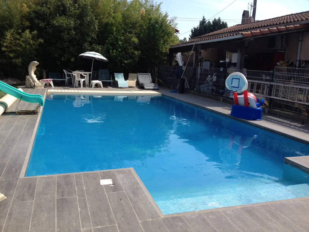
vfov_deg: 40.7
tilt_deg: -11.5
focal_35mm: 35
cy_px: 116
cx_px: 154
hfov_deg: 52.6
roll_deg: -3.4
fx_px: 312
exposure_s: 1/1227
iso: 50
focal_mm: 4.28
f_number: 2.4
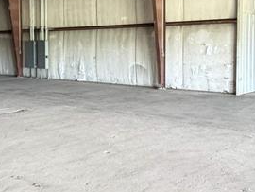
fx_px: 391
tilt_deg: -1.7
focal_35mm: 53
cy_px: 61
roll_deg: +0.6
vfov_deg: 27.4
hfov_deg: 35.1
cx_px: 55
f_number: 2.2
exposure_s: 1/60
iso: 320
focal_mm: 2.22
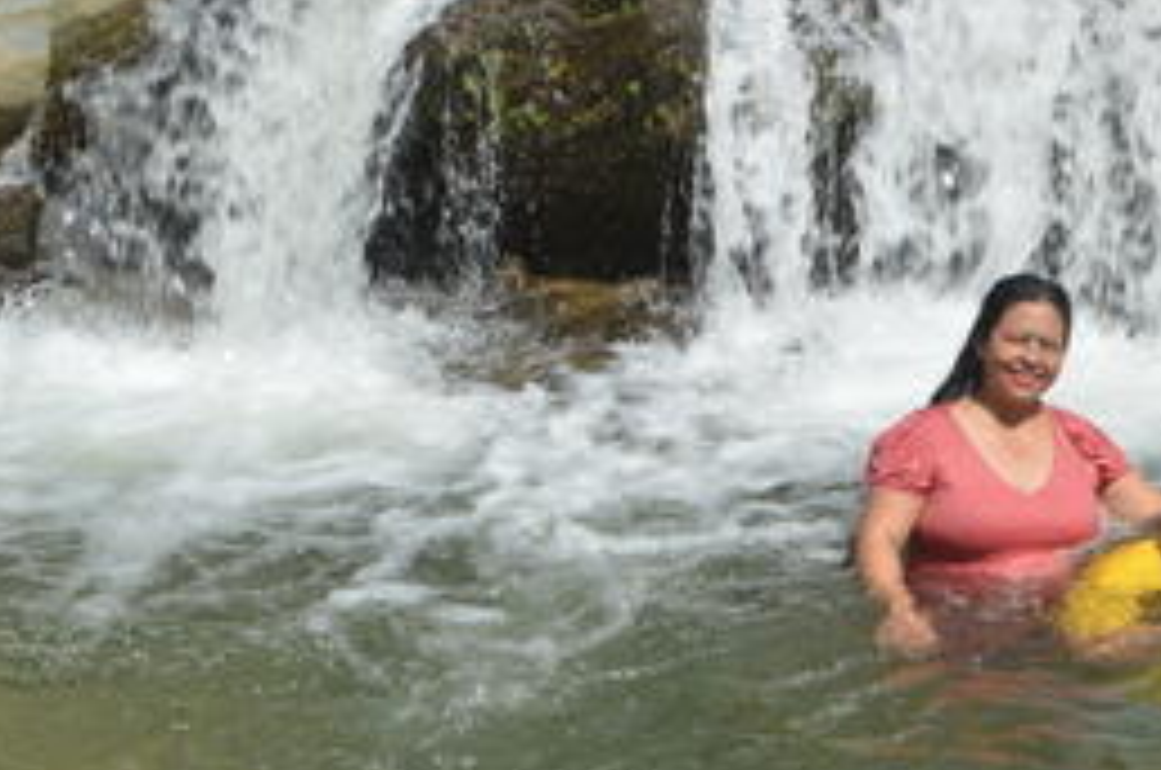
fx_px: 2060
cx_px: 882
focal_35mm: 64
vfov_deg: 21.1
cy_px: 293
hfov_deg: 30.9
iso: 100
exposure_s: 1/125
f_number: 14
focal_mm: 22
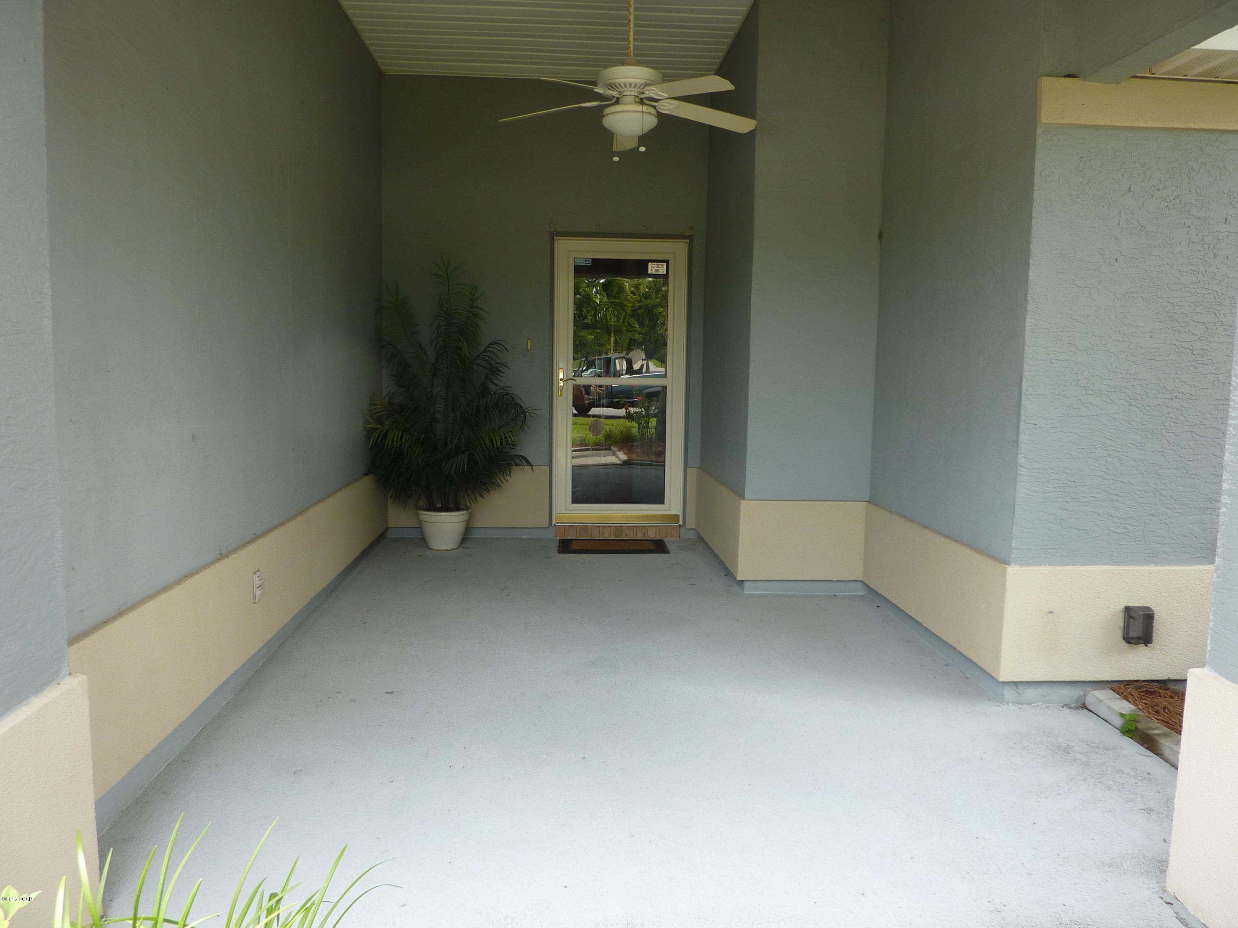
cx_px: 619
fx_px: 894
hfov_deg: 69.4
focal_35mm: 25
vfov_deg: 54.9
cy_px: 464
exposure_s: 1/100
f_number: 3.3
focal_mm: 4.1
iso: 80
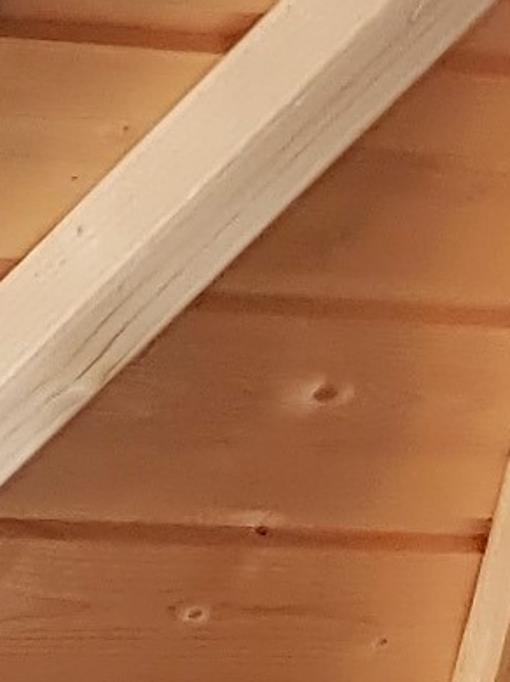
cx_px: -208
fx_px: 5290
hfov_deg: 5.5
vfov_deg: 7.3
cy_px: 999
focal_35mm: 269
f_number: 1.7
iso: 100
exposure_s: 1/50
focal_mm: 4.2
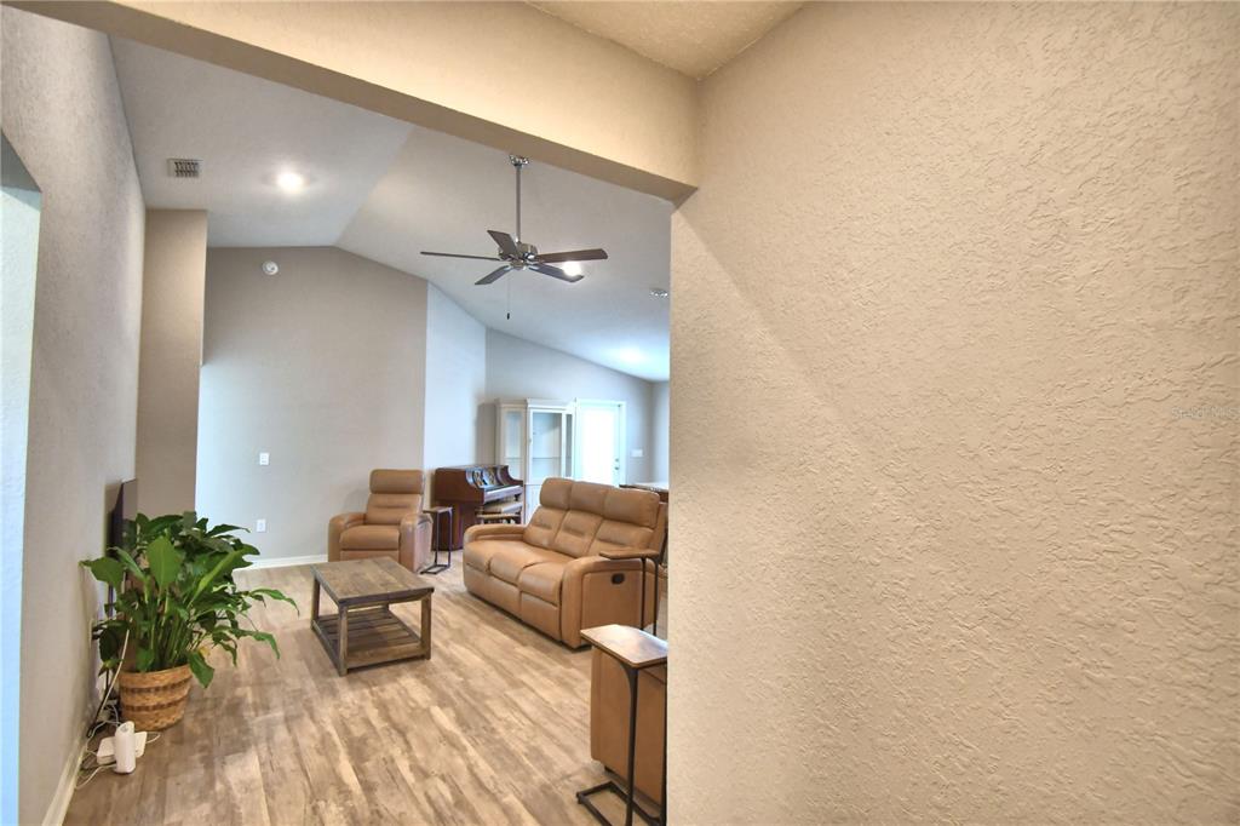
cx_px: 620
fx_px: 585
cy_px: 413
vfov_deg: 70.4
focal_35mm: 17
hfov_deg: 93.3
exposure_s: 1/30
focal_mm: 11.5
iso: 450
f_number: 4.8
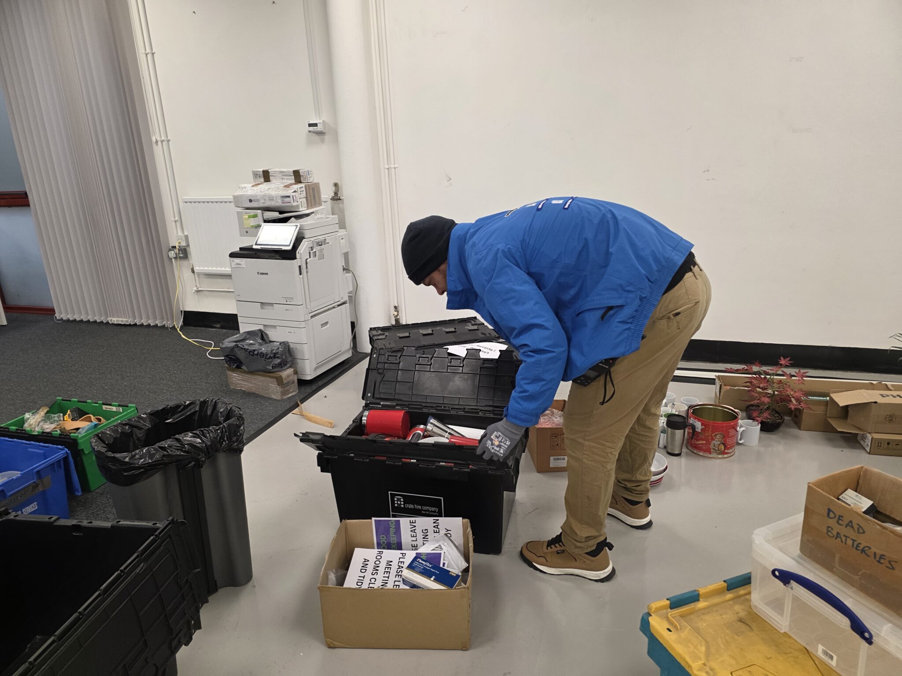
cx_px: 451
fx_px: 599
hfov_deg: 73.9
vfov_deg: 58.9
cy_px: 338
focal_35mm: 23
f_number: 1.7
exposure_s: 1/100
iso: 160
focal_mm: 6.3
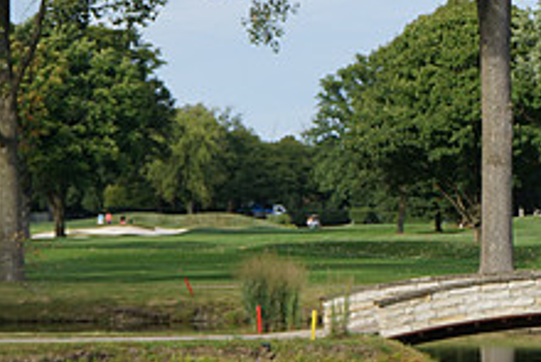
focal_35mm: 174
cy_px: 425
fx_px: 2616
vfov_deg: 7.8
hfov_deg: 11.7
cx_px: 573
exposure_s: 1/250
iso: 160
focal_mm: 66
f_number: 7.1
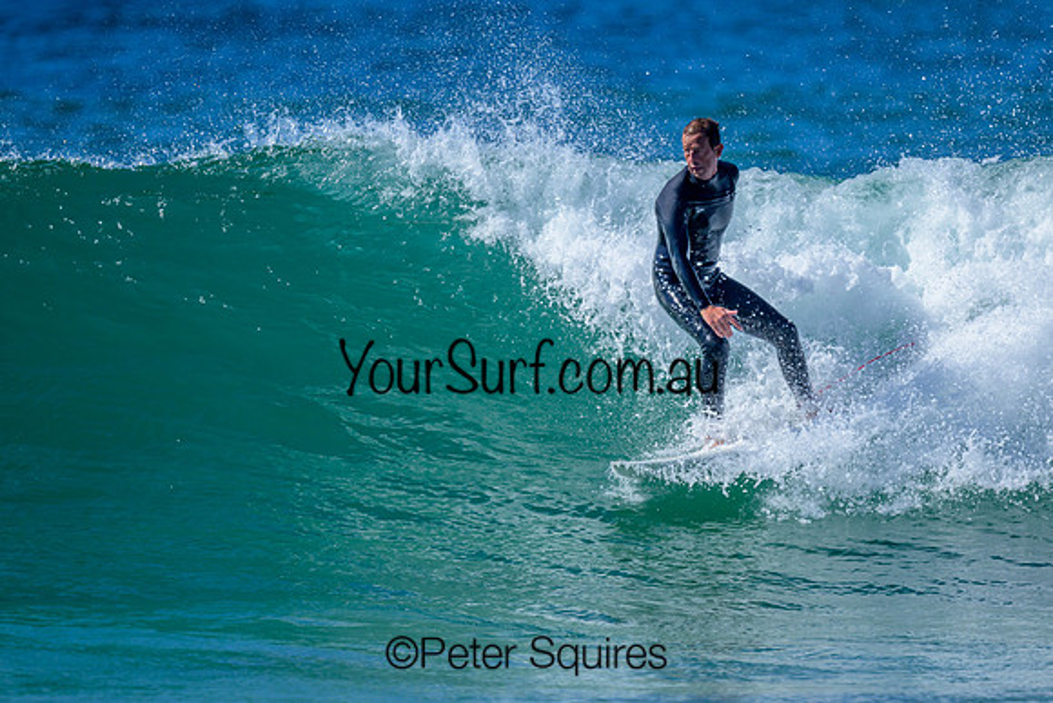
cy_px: 357
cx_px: 605
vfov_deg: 1.4
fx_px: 27835
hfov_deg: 2.2
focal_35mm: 951
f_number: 6.3
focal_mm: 800
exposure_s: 1/2000
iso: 250
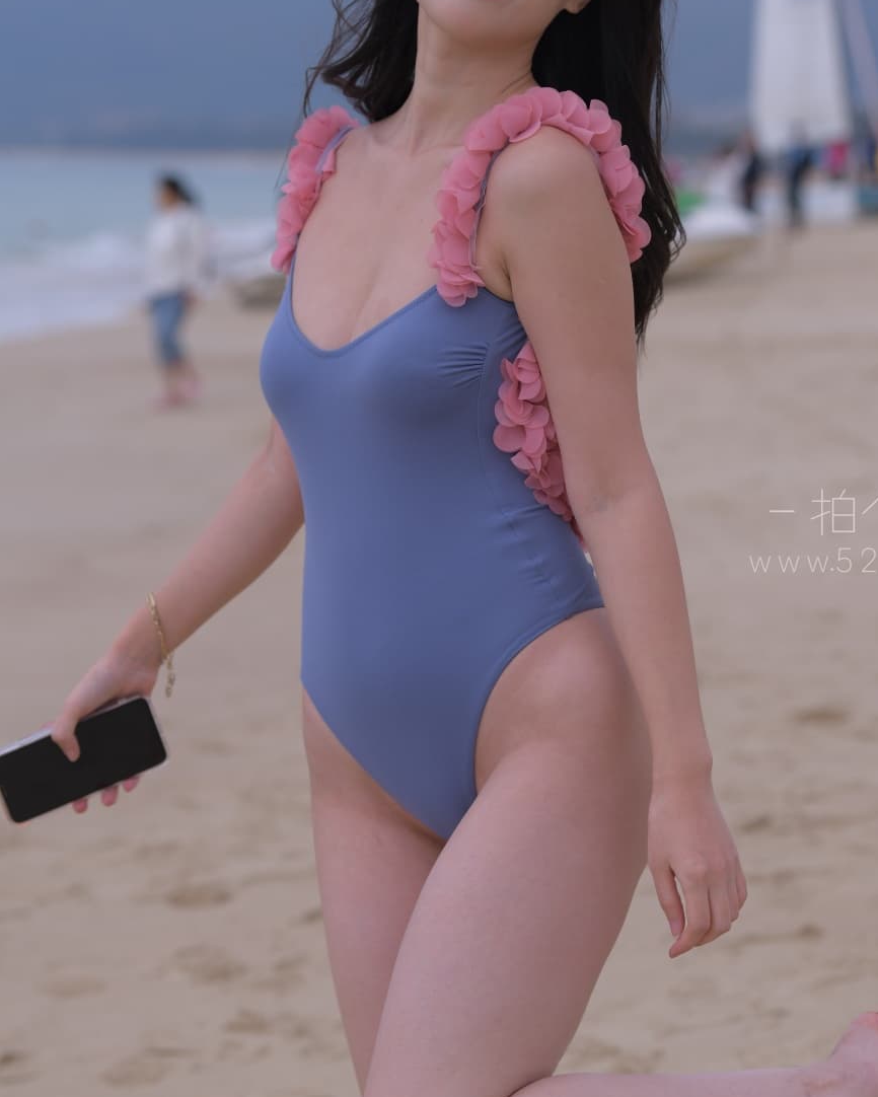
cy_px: 483
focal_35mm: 128
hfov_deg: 12.1
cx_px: 526
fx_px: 4156
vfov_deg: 15.0
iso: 125
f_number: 4
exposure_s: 1/640
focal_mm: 82
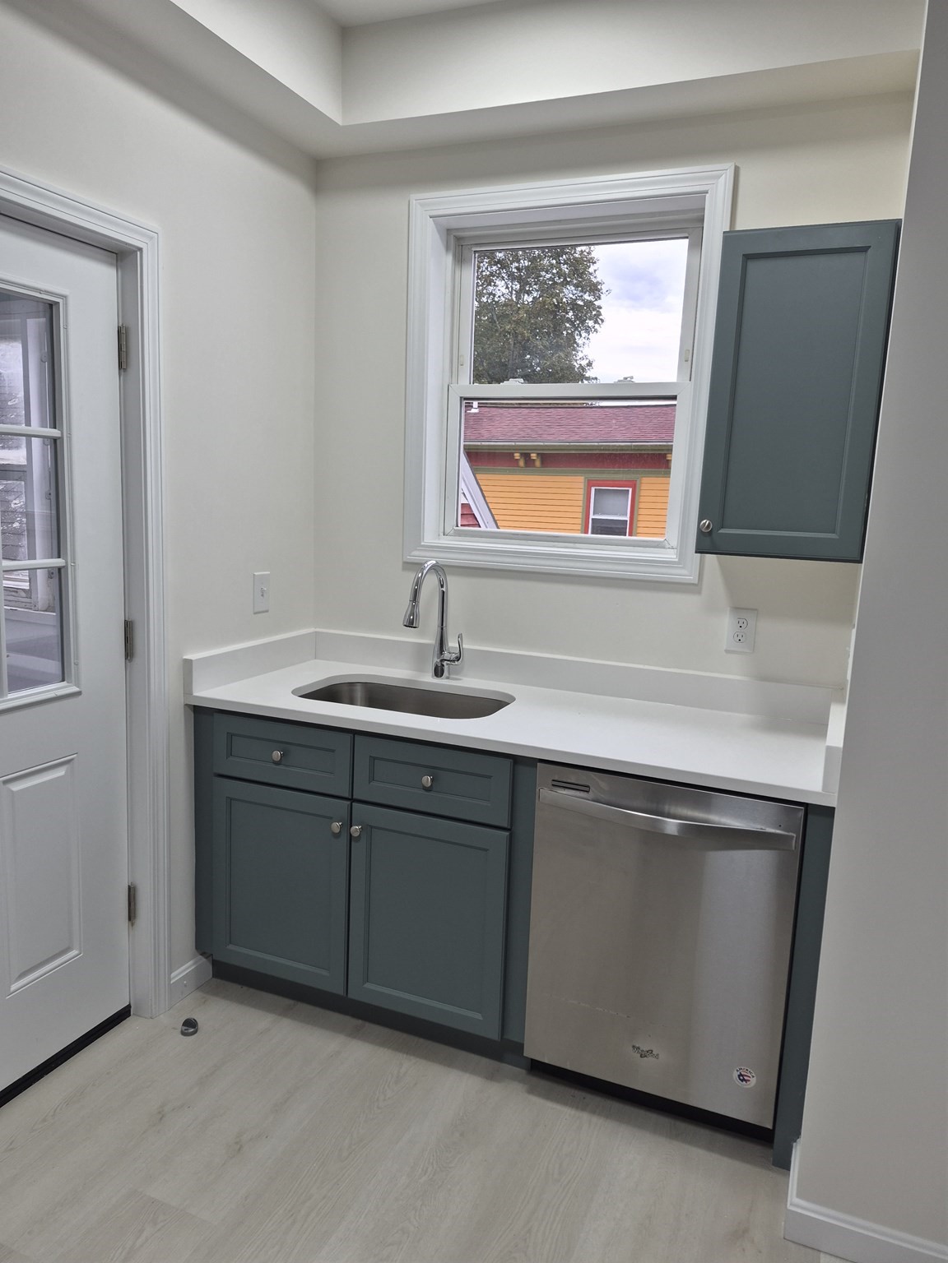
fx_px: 840
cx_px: 474
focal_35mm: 23
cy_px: 632
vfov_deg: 73.9
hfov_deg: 58.9
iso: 80
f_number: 1.8
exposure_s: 1/120
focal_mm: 5.4
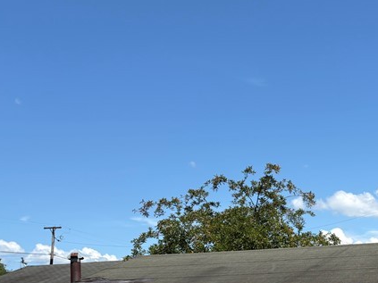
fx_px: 688
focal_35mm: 63
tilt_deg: +4.2
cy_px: 296
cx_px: 311
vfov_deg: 22.2
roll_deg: +0.3
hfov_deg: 29.9
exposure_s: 1/3448
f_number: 1.6
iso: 50
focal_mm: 5.96
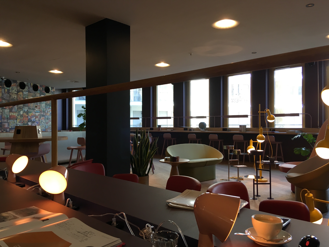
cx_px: 164
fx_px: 276
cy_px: 124
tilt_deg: -1.0
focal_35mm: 29
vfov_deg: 48.2
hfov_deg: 61.7
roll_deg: +1.3
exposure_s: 1/33
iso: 40
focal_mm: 4.15
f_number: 2.2
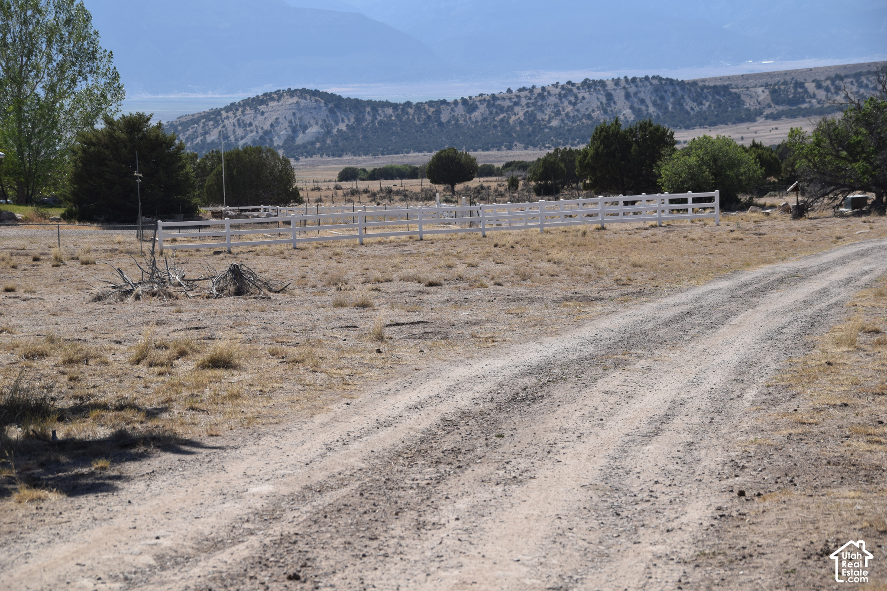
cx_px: 444
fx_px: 2661
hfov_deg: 18.9
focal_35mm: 108
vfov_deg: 12.7
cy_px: 296
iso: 100
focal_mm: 72
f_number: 6.3
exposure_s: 1/640
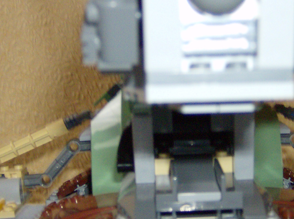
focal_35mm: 72
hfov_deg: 27.0
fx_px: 610
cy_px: 111
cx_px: 173
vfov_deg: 20.4
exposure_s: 1/60
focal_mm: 6
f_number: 2.8
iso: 200
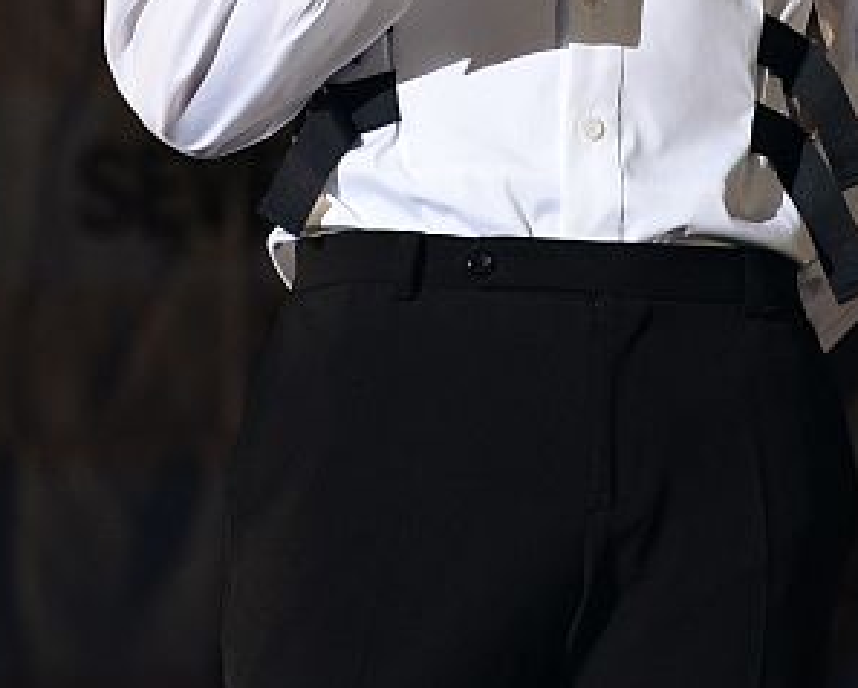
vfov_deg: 2.0
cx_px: 584
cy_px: -201
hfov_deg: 2.6
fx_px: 19261
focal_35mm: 758
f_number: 4
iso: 1250
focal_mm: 200
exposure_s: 1/320
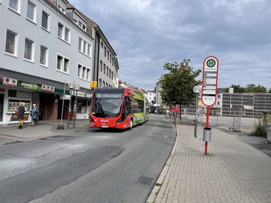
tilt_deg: +2.3
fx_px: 204
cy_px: 102
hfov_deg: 67.3
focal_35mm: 26
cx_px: 136
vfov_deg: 53.1
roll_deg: -1.7
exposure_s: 1/2660
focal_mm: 5.1
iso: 32
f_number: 1.6
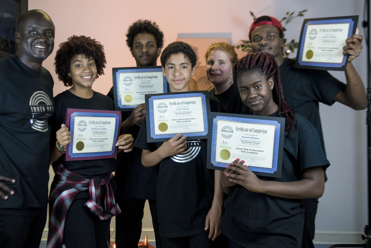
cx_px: 171
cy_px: 109
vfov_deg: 32.6
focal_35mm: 41
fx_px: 423
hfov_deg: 47.4
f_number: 2.8
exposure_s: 1/640
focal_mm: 34
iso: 3200
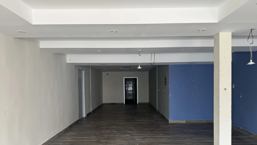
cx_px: 130
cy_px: 91
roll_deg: +0.4
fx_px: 184
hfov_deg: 69.9
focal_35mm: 27
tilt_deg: -2.1
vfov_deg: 42.6
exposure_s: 1/121
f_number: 1.78
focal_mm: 6.76
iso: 64
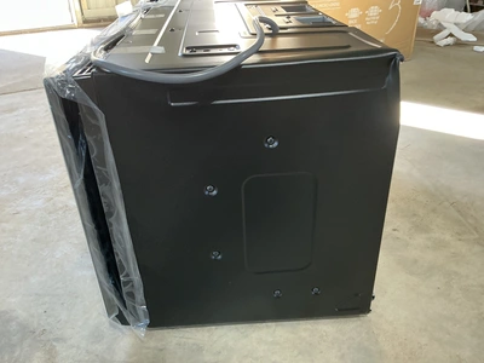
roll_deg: +0.8
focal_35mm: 28
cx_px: 242
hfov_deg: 63.4
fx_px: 391
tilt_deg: -33.5
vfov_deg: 49.7
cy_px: 182
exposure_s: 1/60
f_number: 1.8
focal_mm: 3
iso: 125
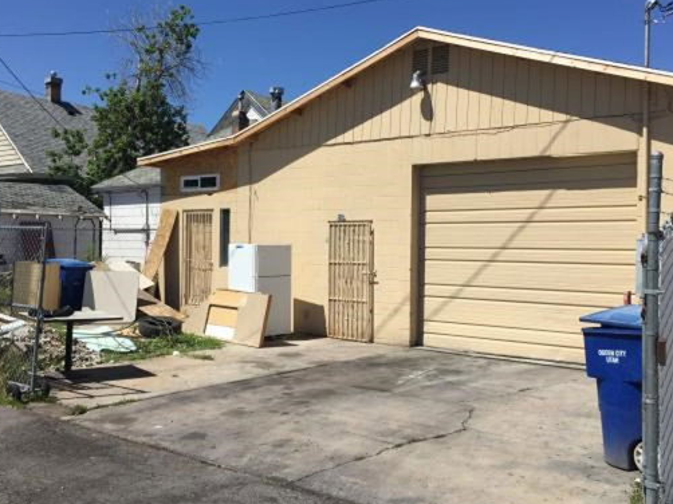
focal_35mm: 37
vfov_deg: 38.6
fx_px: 719
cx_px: 366
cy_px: 240
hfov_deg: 50.1
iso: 32
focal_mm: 4.15
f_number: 2.2
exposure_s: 1/3049
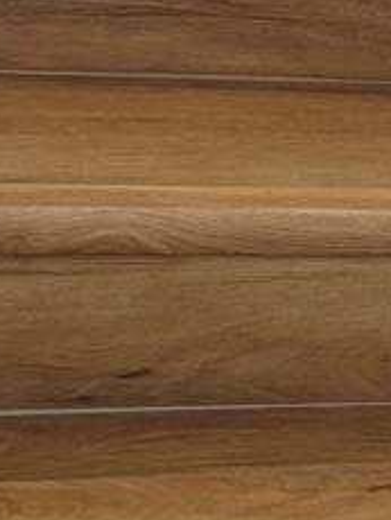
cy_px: 161
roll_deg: -8.4
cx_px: 258
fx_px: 1879
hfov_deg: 11.9
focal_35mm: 125
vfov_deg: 15.7
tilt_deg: -19.3
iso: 250
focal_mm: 6.76
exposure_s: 1/60
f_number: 1.78
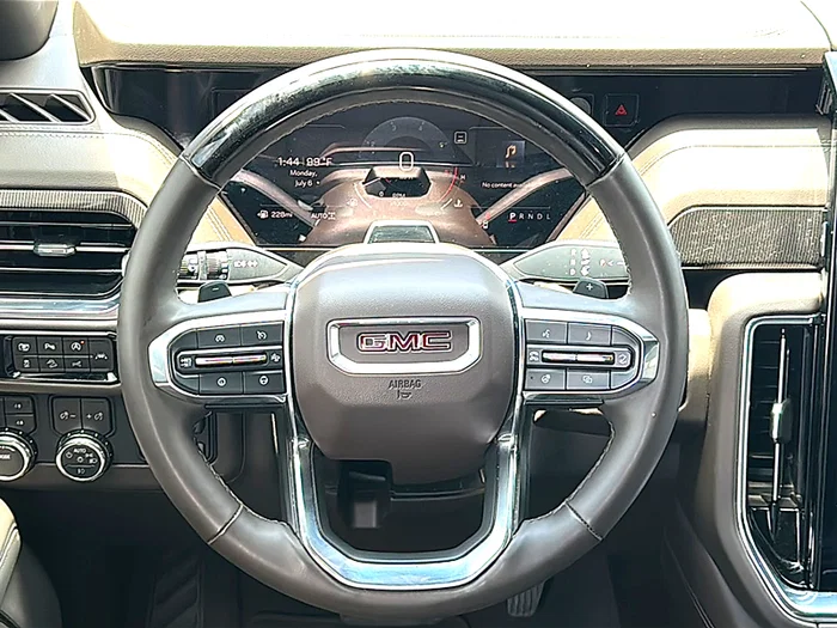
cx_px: 418
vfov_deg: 29.7
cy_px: 314
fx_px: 1185
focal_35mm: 49
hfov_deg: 38.9
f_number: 1.78
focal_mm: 6.86
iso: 64
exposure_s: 1/131
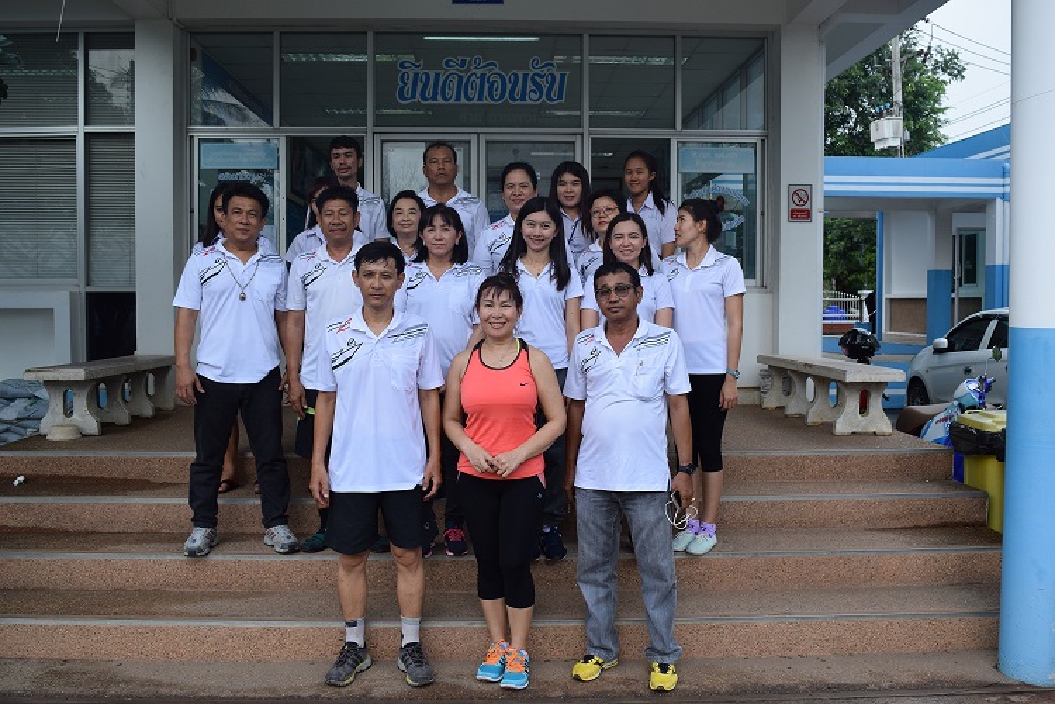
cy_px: 352
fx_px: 967
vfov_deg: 40.0
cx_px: 528
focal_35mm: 33
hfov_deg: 57.2
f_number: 7.1
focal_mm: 22
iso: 400
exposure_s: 1/200
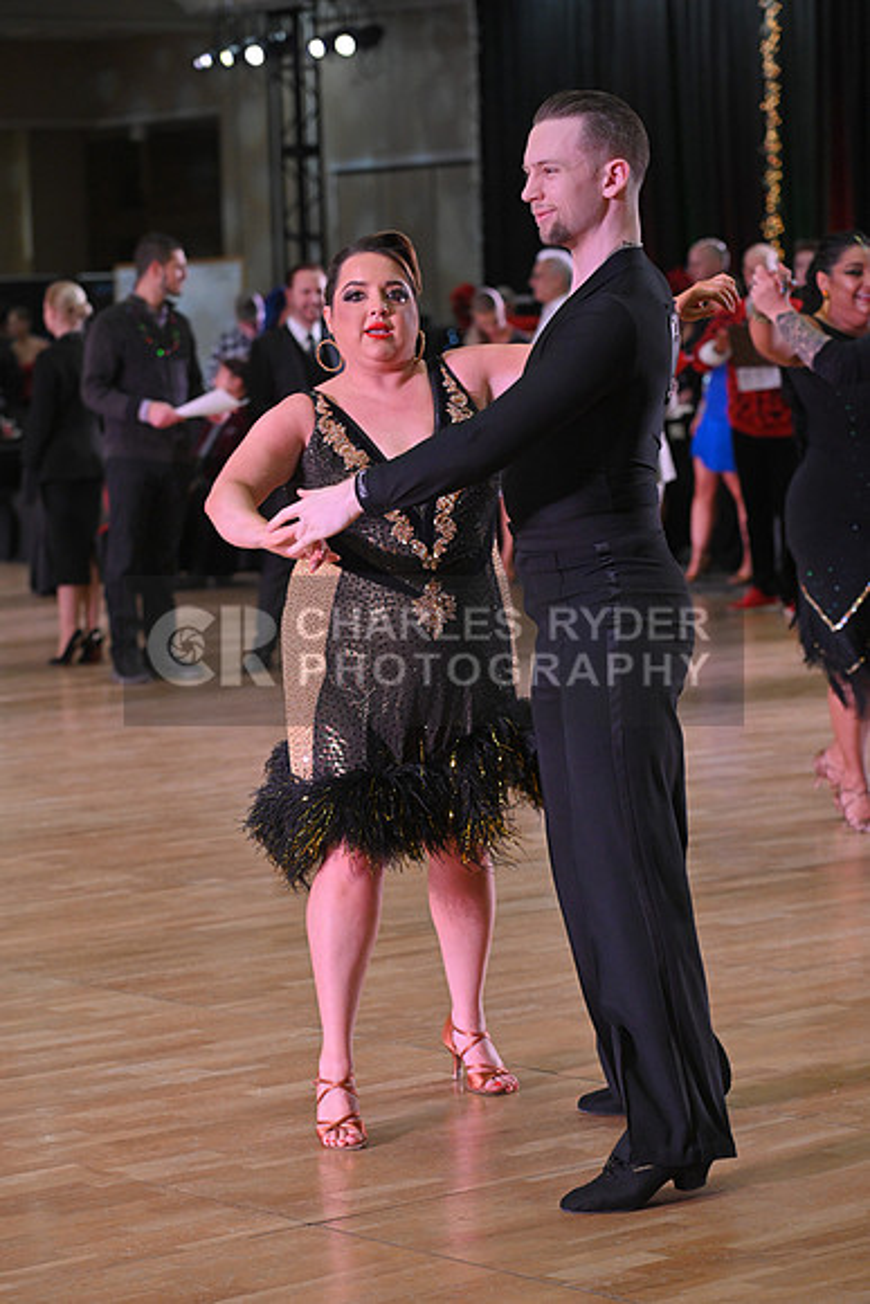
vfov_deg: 19.5
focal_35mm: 105
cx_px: 435
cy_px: 652
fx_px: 3804
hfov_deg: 13.0
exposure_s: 1/320
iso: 2000
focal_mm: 105
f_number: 5
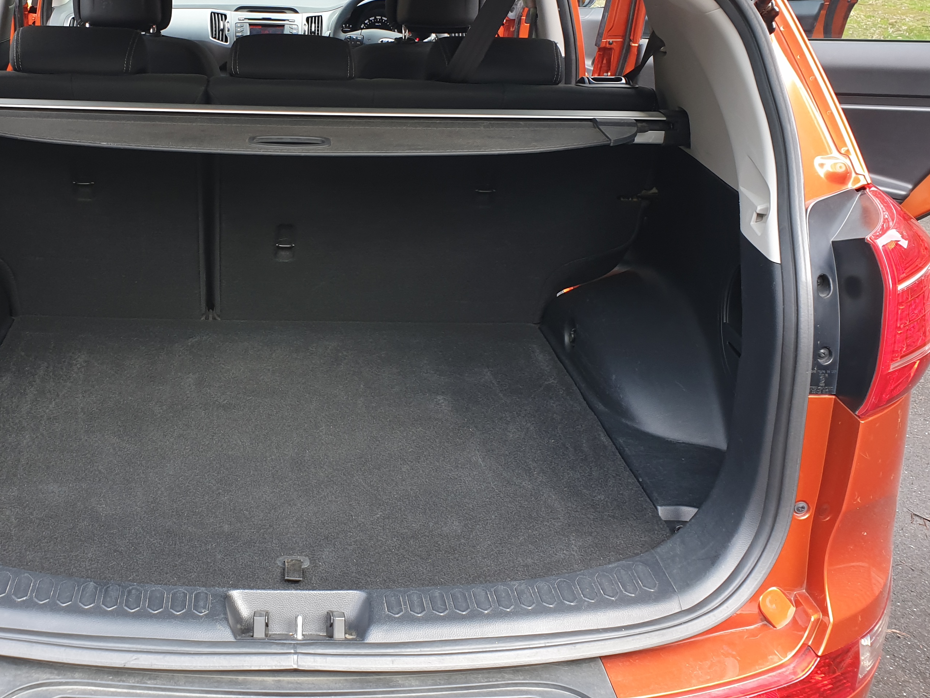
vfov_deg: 34.9
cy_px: 258
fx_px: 1102
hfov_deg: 44.8
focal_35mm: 41
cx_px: 283
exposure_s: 1/100
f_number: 2.4
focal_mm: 4.3
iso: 64
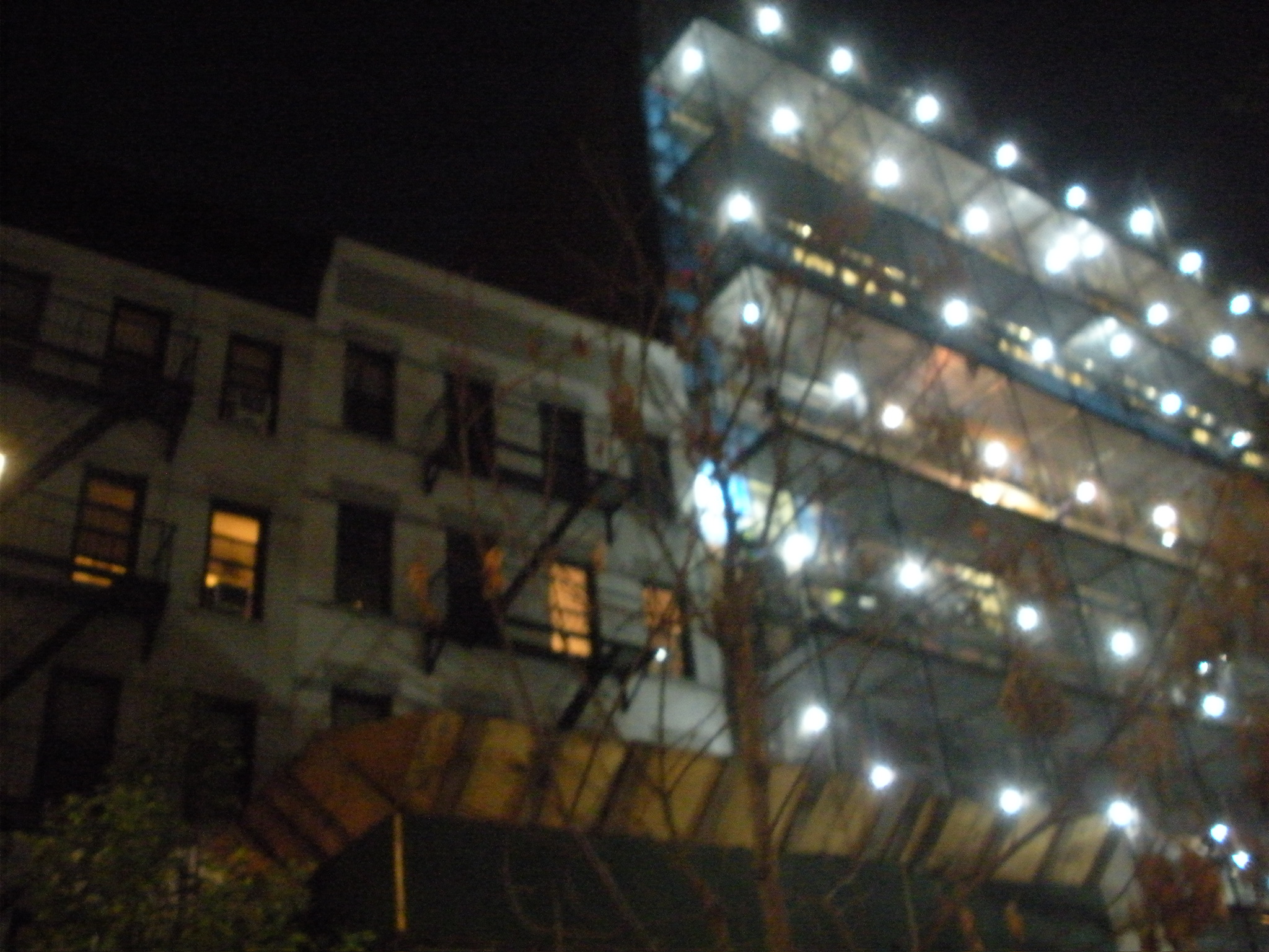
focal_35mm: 36
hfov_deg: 51.4
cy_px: 476
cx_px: 634
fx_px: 1320
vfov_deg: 39.7
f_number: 3.5
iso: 800
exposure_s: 1/5
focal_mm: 6.3
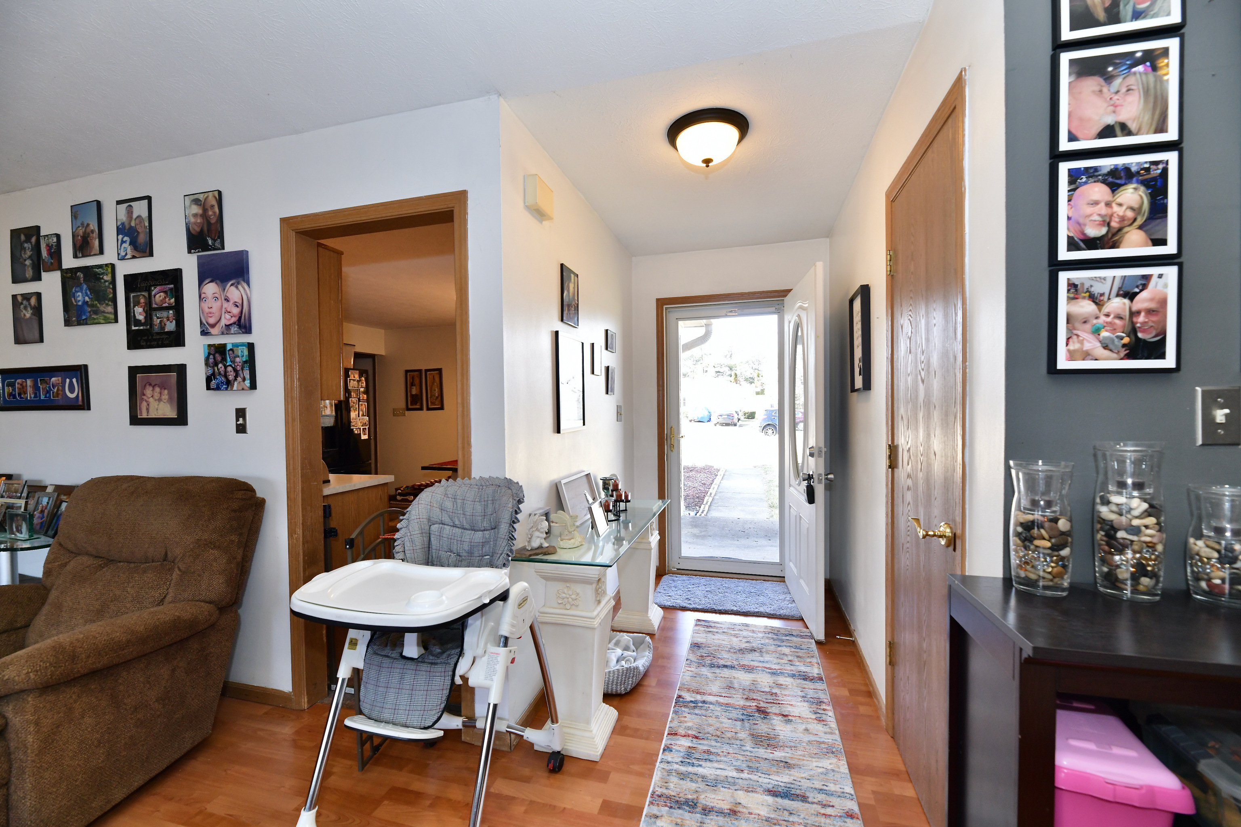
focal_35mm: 14
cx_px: 620
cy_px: 414
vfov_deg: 81.2
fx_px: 483
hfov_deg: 104.3
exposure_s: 1/60
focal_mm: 14
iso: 1000
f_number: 7.1
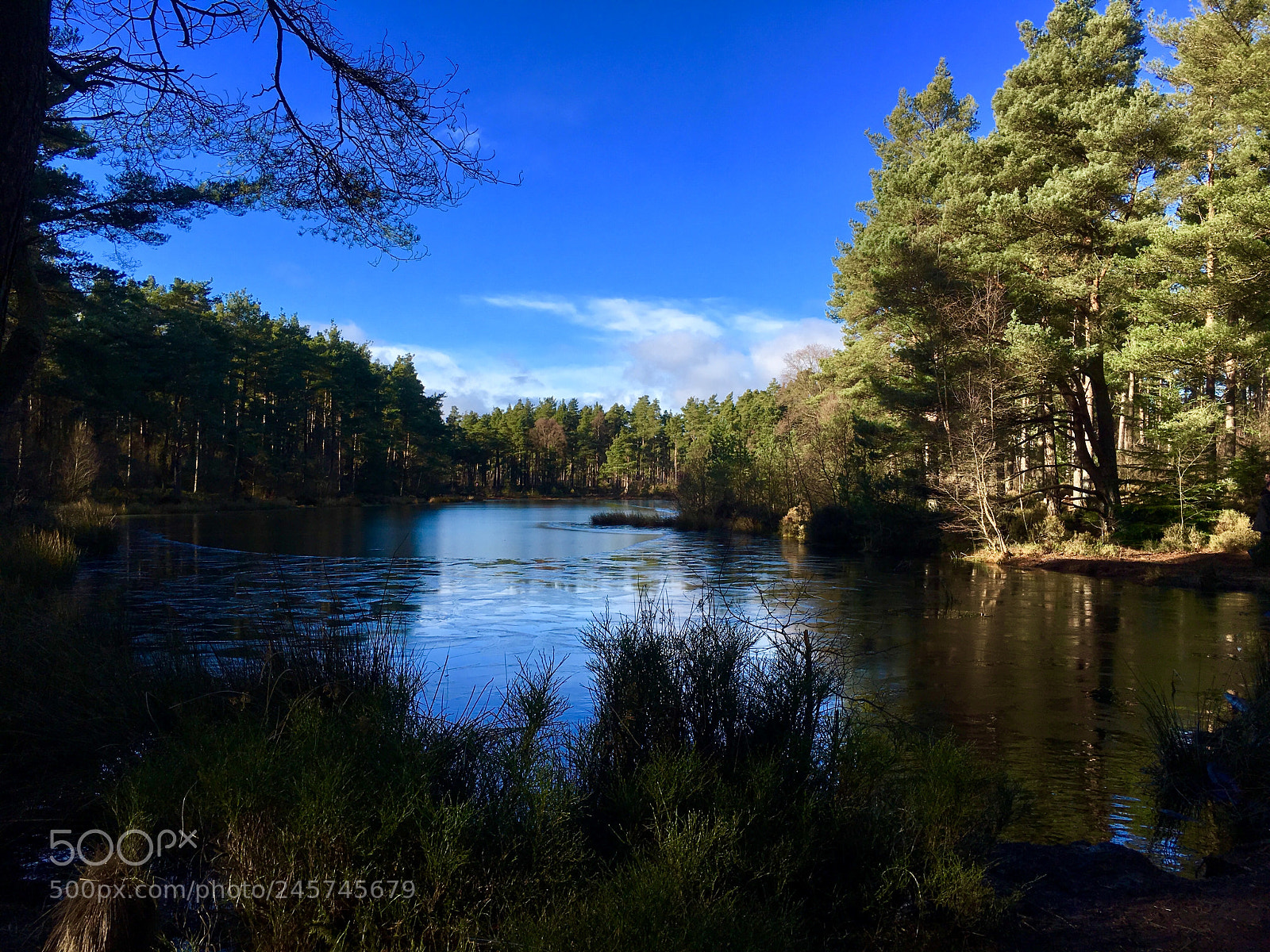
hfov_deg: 61.7
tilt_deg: -0.2
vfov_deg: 48.2
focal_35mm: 29
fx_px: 1064
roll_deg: -0.4
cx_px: 635
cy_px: 476
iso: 25
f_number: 2.2
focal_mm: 4.15
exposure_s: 1/801
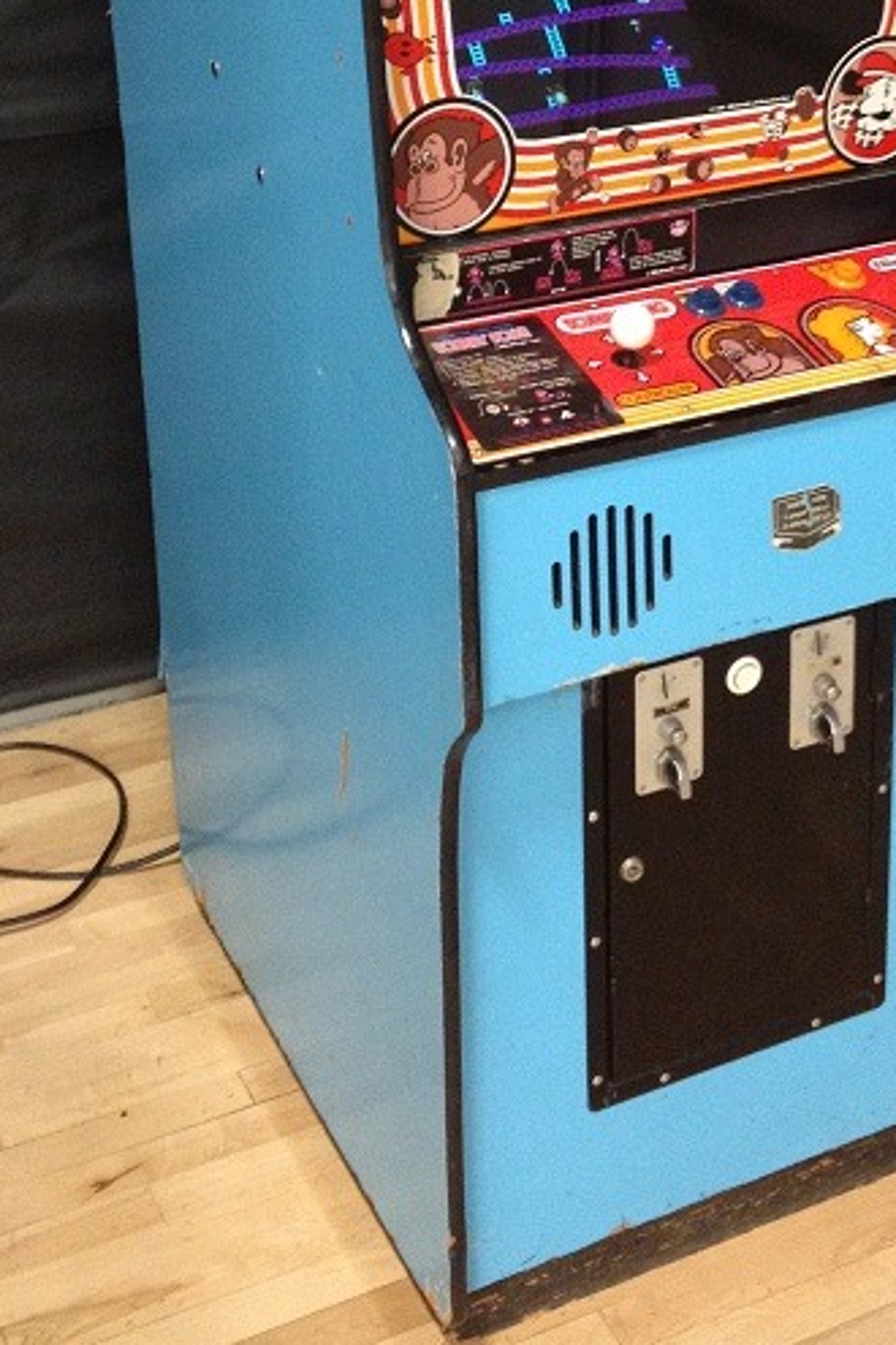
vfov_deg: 32.4
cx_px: 505
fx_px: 2240
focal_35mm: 60
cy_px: 253
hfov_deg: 22.6
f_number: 2.4
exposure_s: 1/20
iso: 400
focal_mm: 4.28
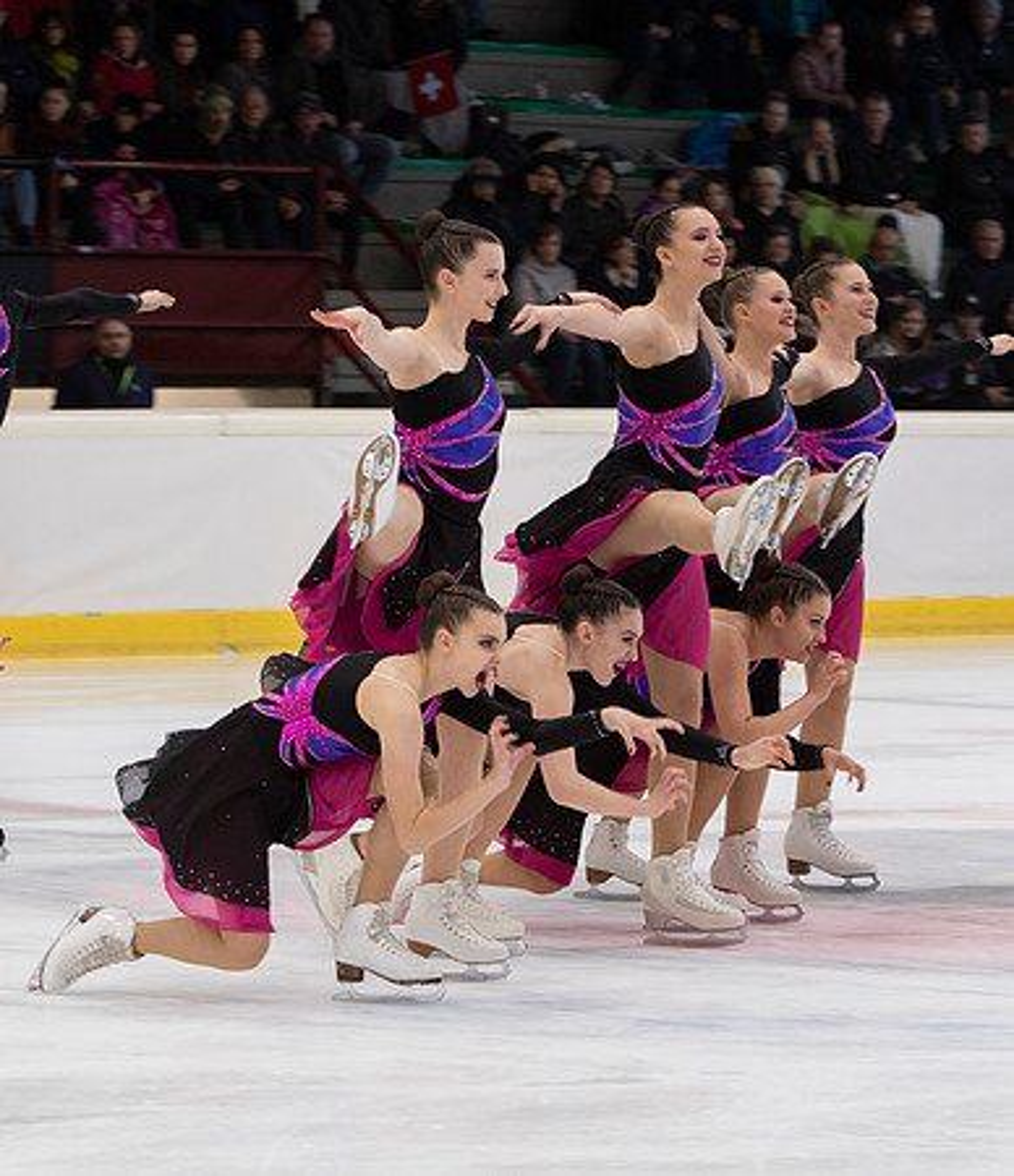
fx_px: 7047
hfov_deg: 8.2
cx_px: 497
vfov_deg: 9.5
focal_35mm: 196
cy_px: 534
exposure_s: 1/200
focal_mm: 70
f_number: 3.5
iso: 800
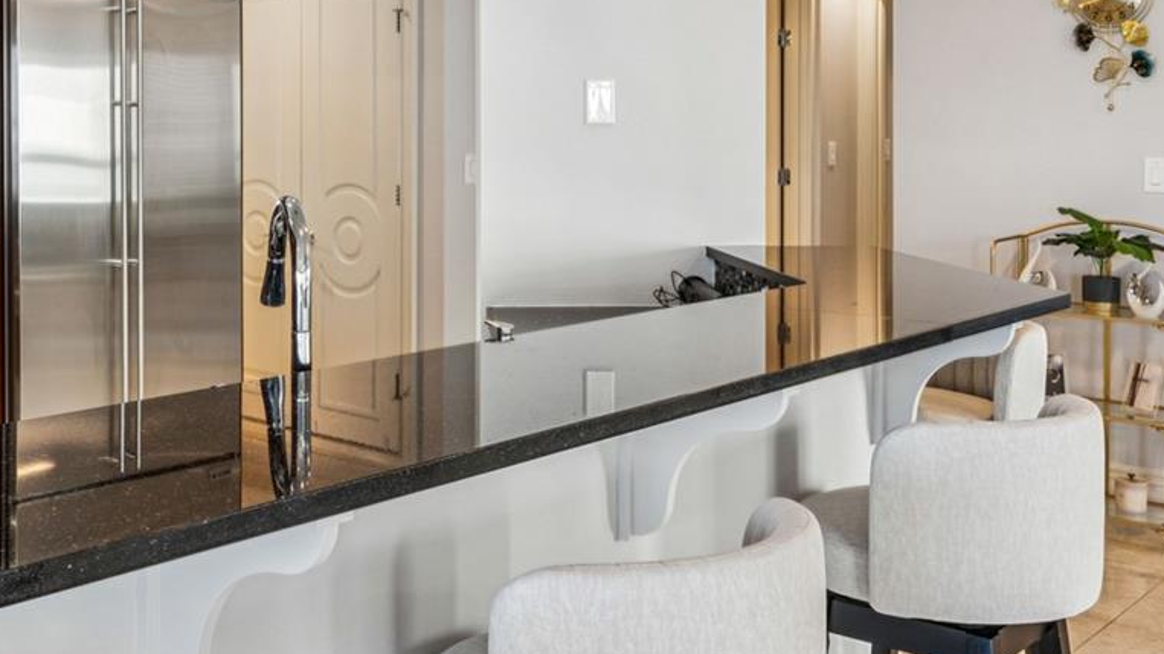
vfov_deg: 25.5
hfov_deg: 43.6
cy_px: 153
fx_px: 1423
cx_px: 355
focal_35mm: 46
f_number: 13
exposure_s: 1/1.25
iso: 100
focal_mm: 16.4
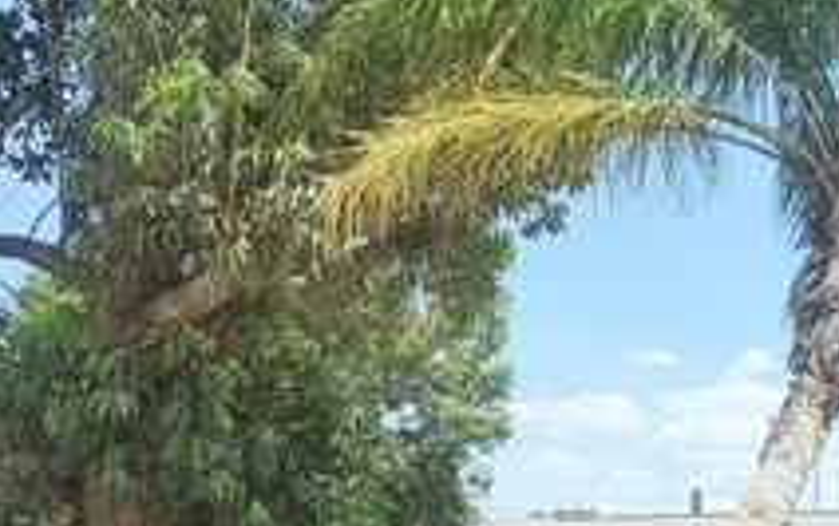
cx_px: 661
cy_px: 486
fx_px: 1373
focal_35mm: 60
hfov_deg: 33.1
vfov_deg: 21.2
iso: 100
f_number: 1.8
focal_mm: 5.56
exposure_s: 1/818
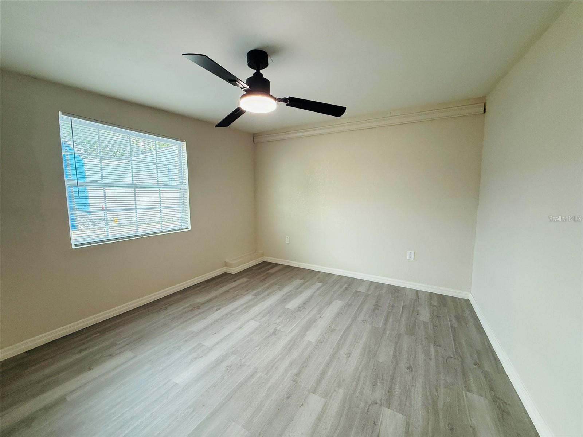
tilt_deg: -4.6
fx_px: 236
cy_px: 218
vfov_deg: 85.7
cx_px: 292
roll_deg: +0.3
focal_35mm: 14
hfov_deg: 102.1
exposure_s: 1/120
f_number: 2.2
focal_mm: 2.22
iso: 200
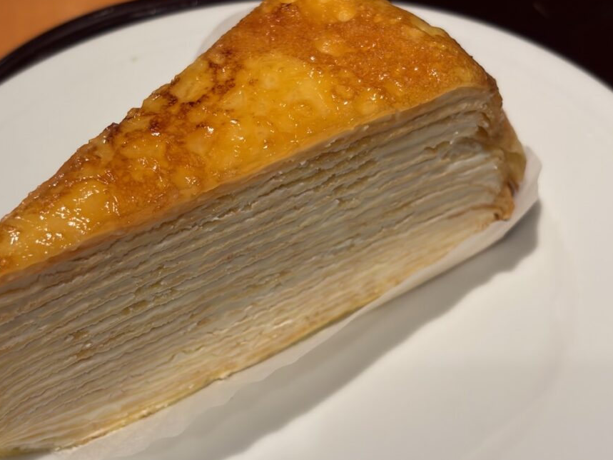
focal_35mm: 62
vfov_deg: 23.6
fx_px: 1098
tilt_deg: -44.0
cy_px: 219
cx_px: 258
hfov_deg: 31.1
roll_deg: +6.9
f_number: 1.6
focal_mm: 5.96
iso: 64
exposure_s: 1/50
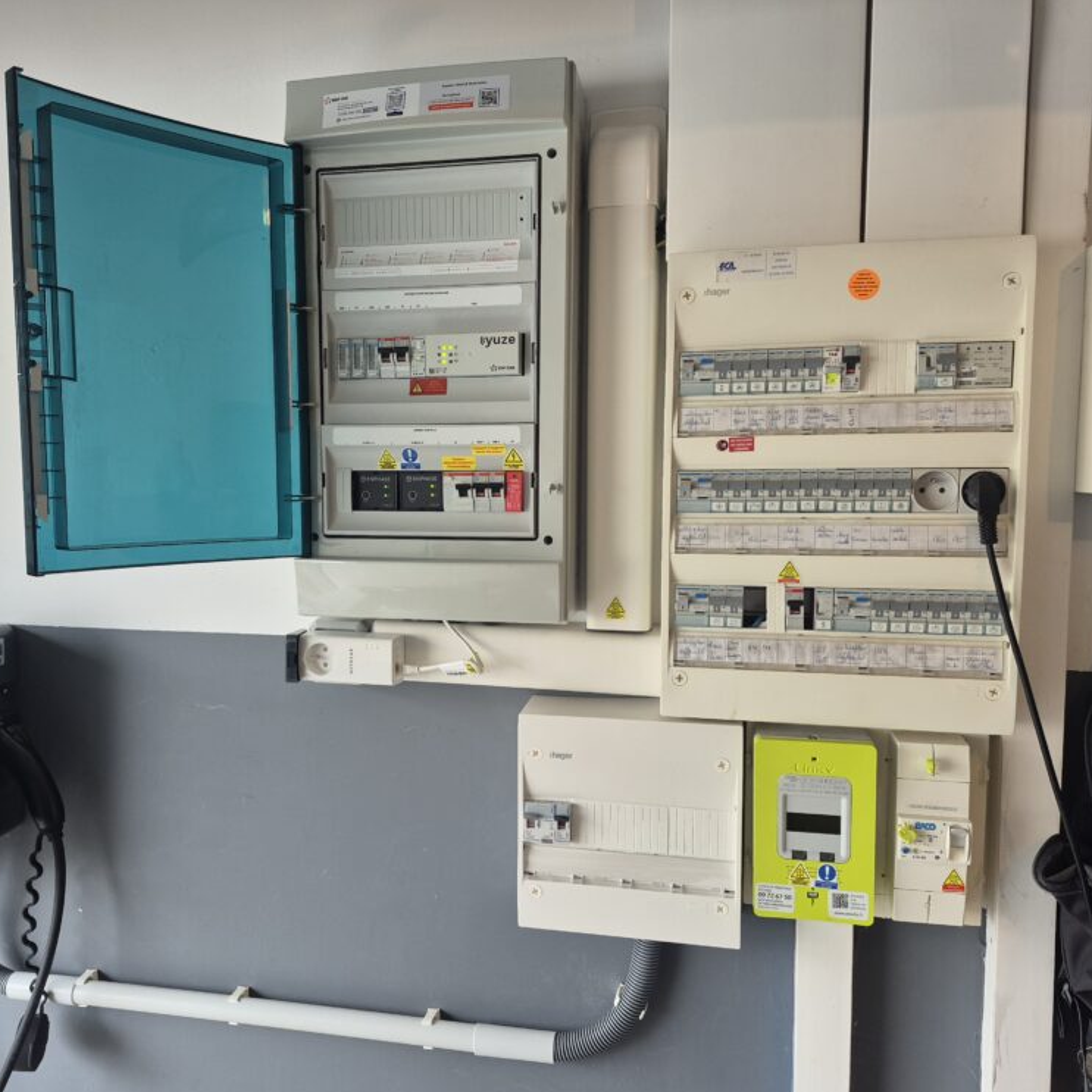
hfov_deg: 57.1
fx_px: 999
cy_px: 561
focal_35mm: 28
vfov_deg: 57.3
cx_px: 470
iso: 160
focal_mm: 5.4
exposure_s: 1/180
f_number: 1.8
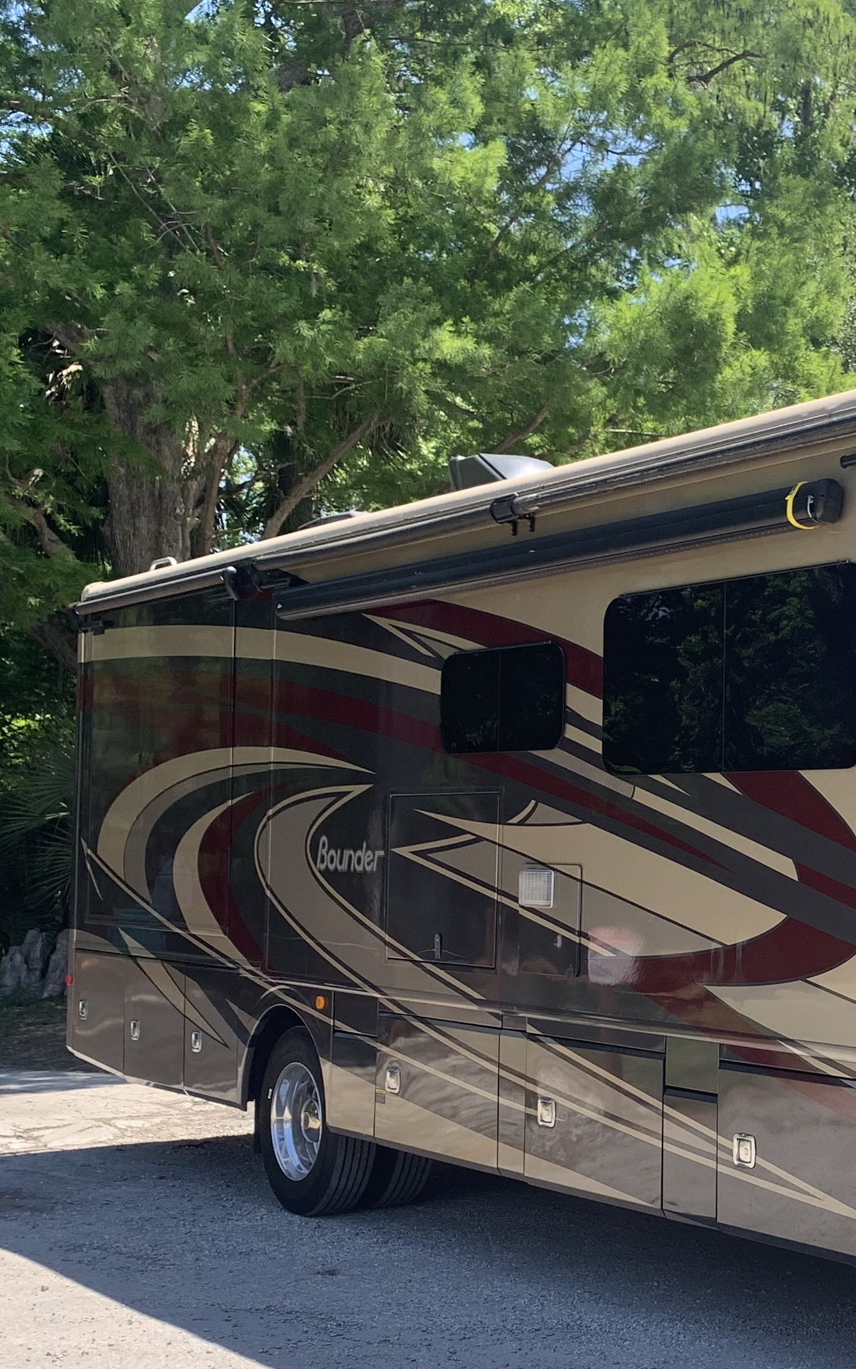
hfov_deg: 22.9
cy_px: 856
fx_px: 1941
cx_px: 1025
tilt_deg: +0.4
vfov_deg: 38.6
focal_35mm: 52
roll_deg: -0.9
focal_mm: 4.25
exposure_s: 1/962
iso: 25
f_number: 1.8
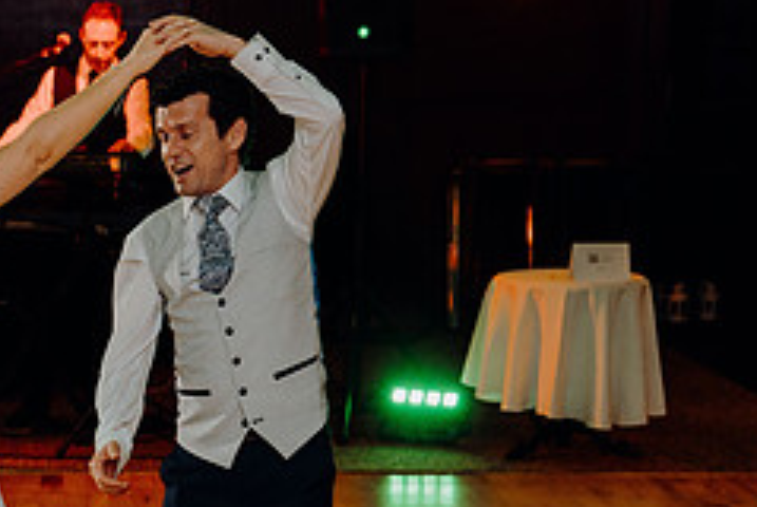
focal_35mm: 114
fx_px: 2400
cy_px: 509
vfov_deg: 11.9
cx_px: -105
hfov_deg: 17.3
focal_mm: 47
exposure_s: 1/160
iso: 1250
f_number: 2.8
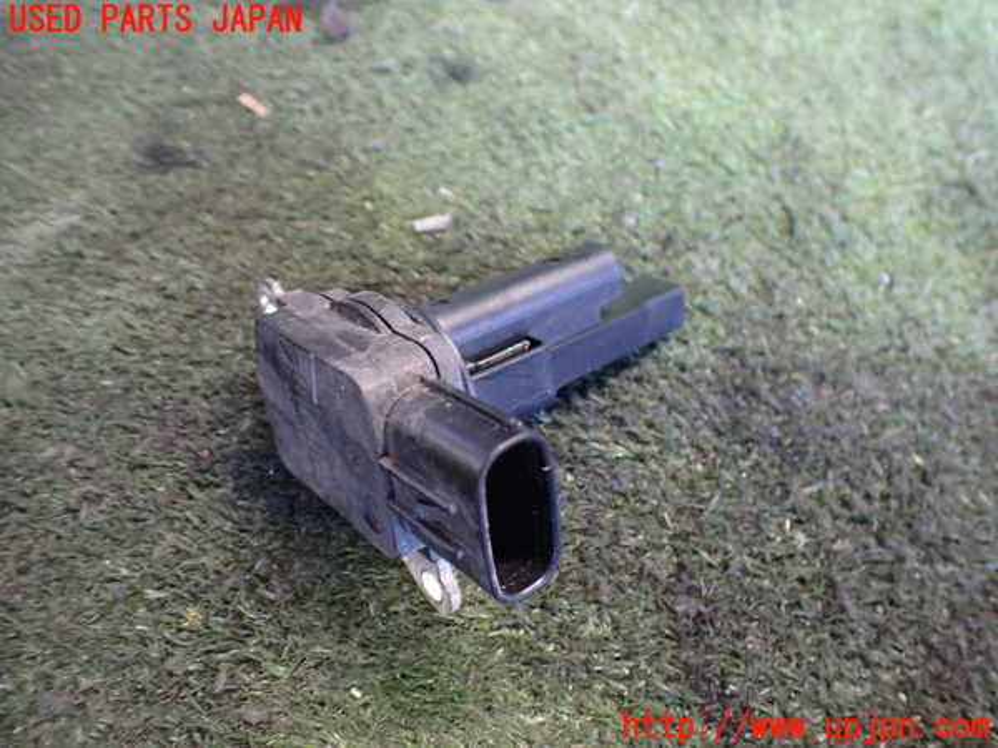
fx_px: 865
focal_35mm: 30
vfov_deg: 46.8
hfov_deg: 60.0
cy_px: 374
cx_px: 499
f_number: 2.3
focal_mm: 5.4
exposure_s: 1/30
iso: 800
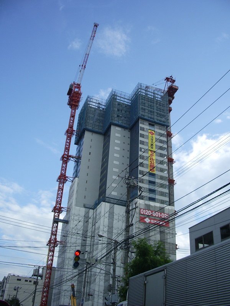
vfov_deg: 52.6
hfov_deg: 40.7
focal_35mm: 35
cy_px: 153
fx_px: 310
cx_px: 115
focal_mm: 5.8
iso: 80
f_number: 4.3
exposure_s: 1/250
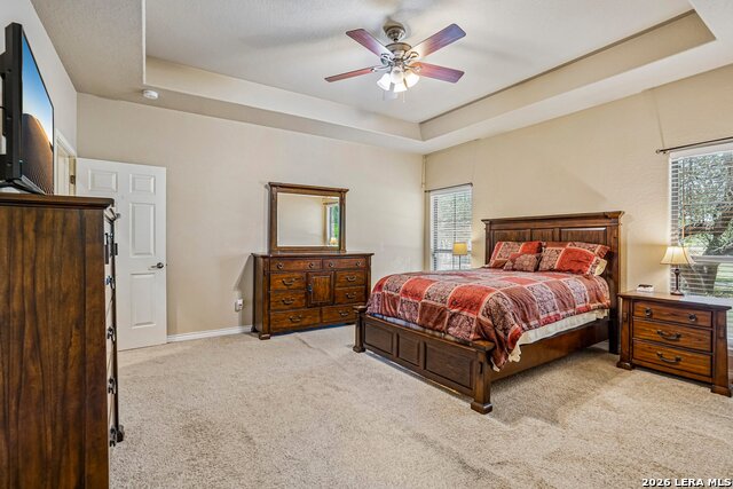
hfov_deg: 96.7
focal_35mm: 16
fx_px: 326
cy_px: 244
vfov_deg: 73.8
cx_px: 366
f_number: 8
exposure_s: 1/6
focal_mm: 16
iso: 400
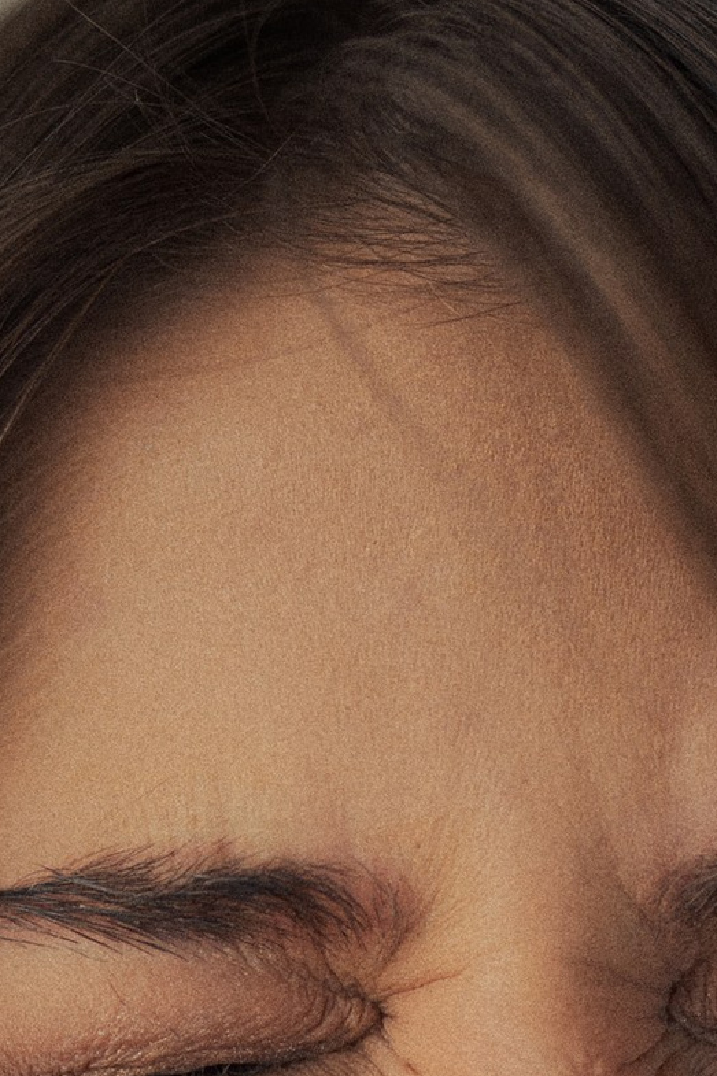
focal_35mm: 416
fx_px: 12433
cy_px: 1842
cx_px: 537
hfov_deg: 3.3
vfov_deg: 4.9
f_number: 1.4
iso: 125
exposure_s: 1/400
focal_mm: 85
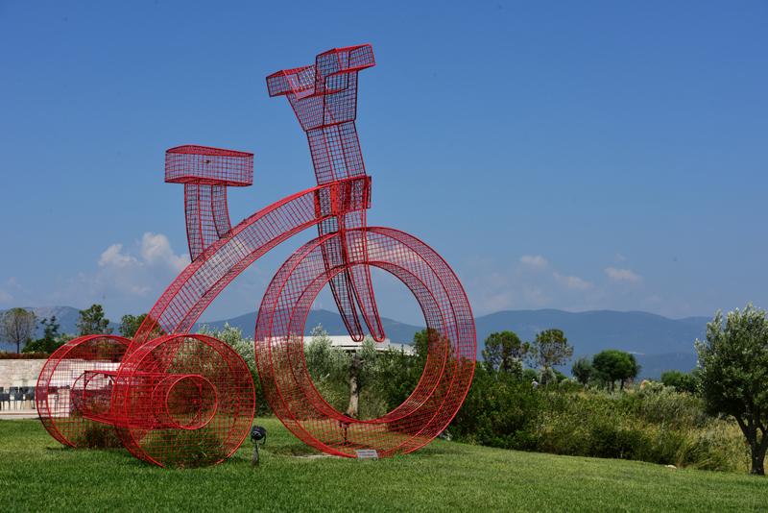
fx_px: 1494
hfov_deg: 28.8
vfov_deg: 19.5
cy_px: 256
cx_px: 384
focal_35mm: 70
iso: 250
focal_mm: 70
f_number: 14
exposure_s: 1/500
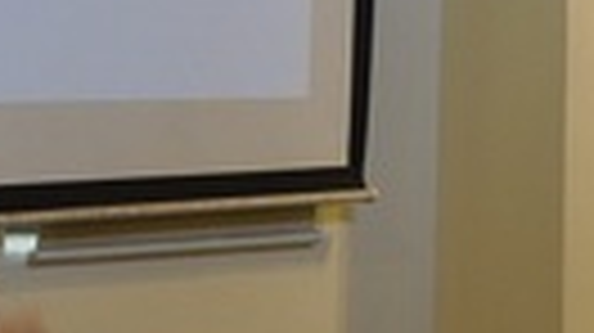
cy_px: -272
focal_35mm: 233
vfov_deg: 5.1
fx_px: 3667
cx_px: 320
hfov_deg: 9.3
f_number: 4
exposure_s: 1/15
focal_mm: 28
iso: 400
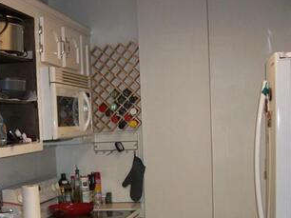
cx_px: 94
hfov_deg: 28.8
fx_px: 563
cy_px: 210
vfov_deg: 21.3
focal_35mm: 67
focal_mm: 5.7
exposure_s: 1/60
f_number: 2.9
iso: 160
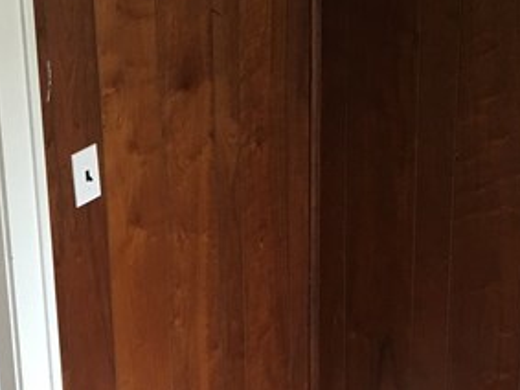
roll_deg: +6.4
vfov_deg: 13.9
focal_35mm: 105
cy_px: 353
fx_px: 1577
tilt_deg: -24.5
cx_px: 0
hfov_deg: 18.3
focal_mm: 4.15
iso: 50
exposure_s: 1/15
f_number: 2.2
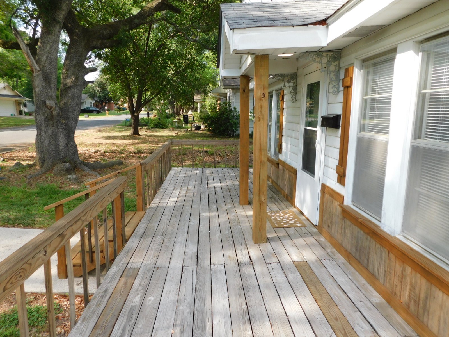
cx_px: 224
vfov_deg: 54.9
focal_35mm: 25
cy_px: 168
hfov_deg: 69.4
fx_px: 324
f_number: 3.1
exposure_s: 1/320
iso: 125
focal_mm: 4.5
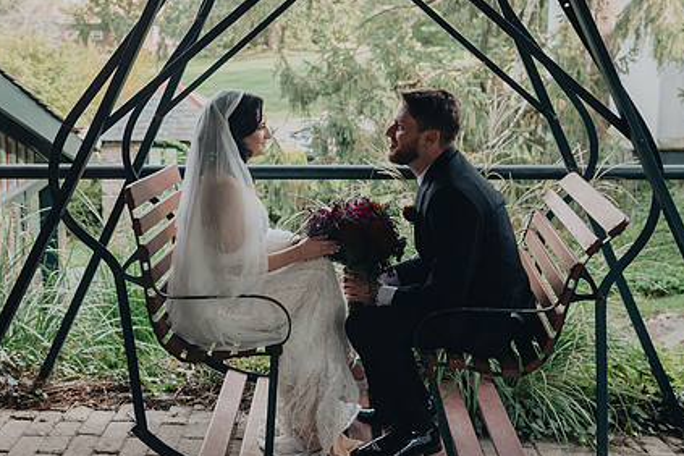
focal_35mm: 48
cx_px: 272
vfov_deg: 28.0
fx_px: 912
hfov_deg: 40.9
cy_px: 180
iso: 400
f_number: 4
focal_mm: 35
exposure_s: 1/200
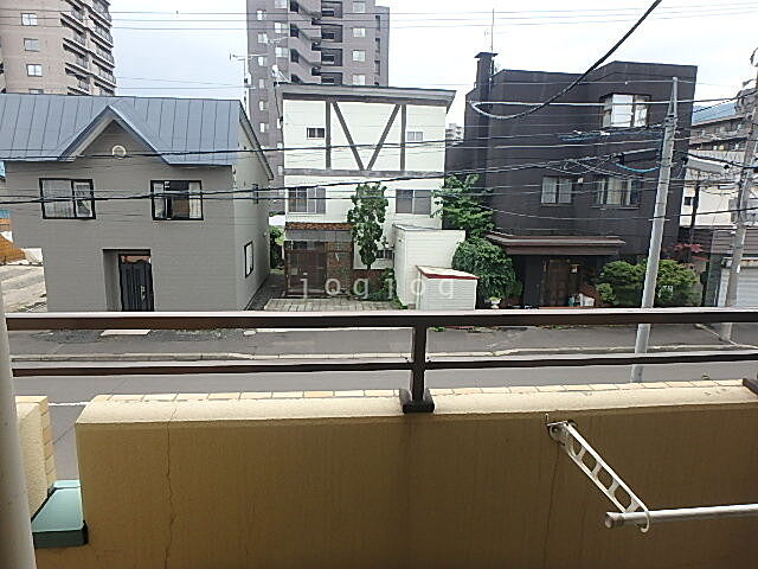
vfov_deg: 63.4
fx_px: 460
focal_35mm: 21
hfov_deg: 79.0
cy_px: 284
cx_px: 379
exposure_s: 1/160
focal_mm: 3.7
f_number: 3.5
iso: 125
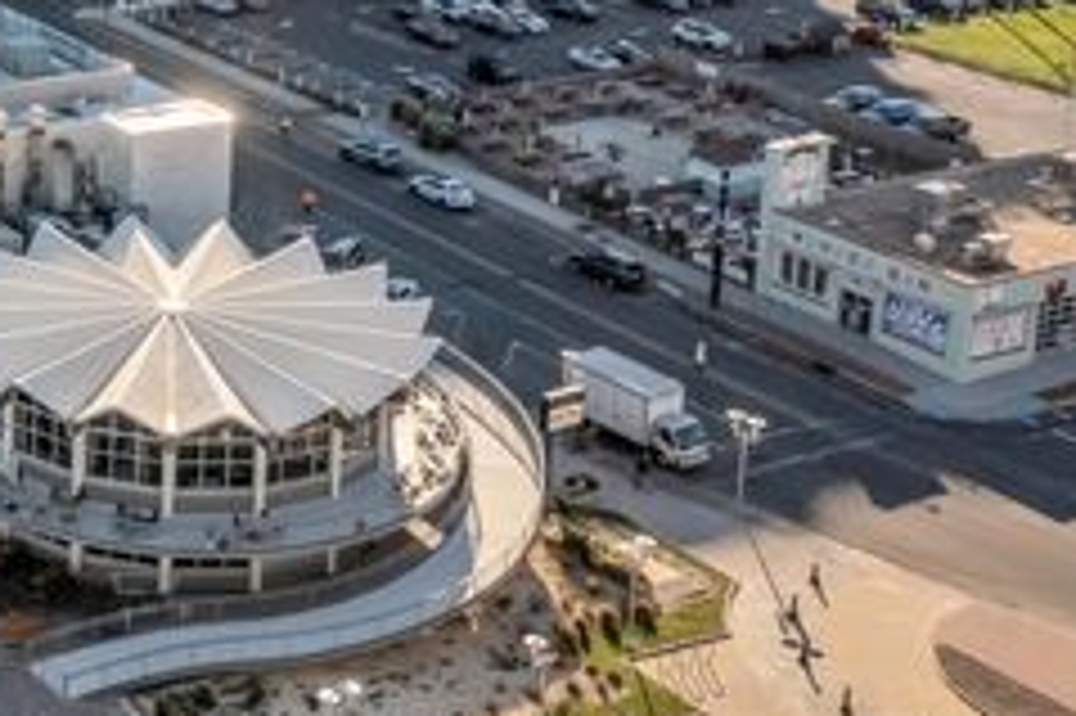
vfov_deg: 17.4
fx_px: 2240
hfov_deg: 24.1
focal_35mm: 75
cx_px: -279
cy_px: -131
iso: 100
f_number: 4
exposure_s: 1/2000
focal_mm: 10.26
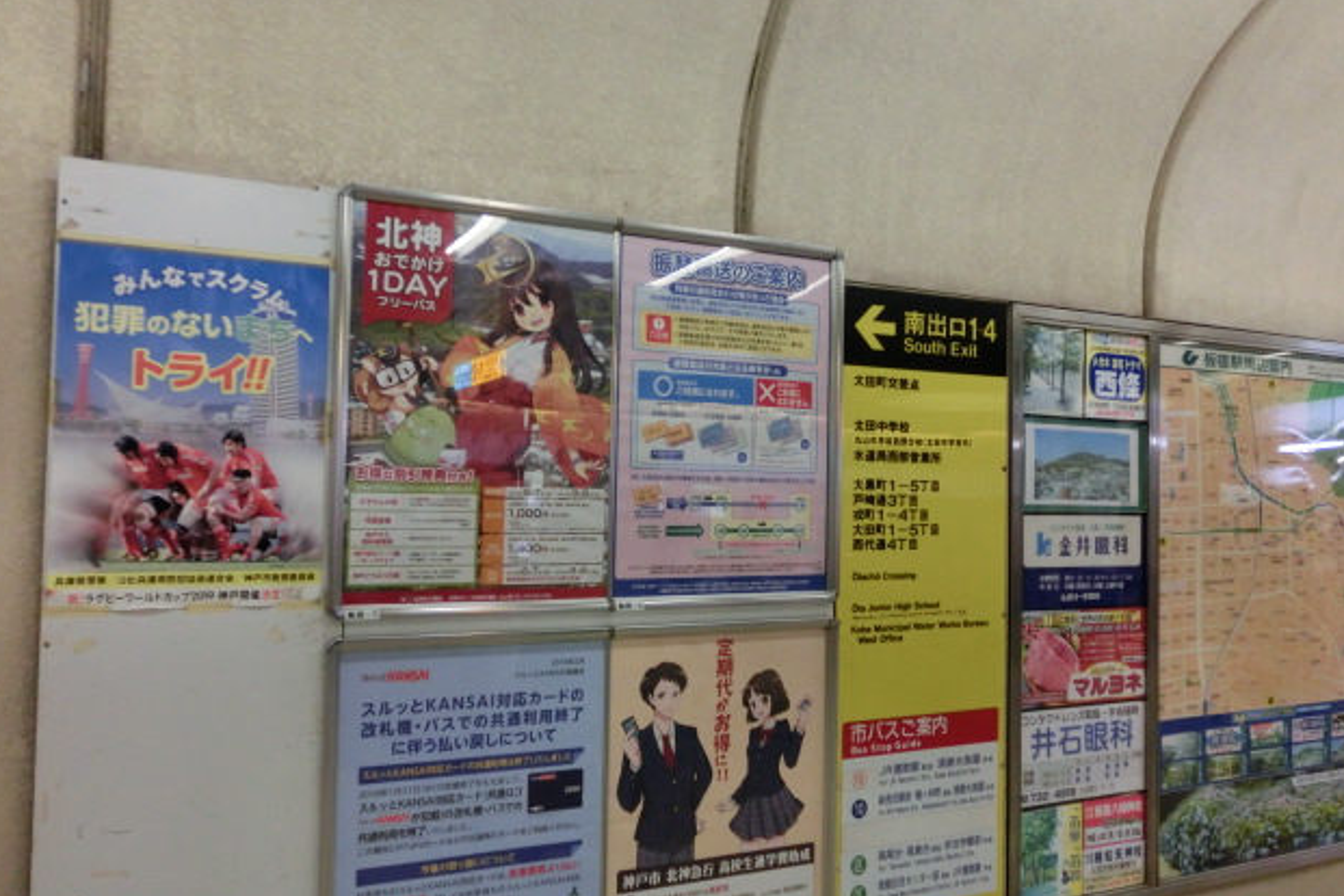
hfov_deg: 61.9
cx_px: 662
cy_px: 454
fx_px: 1120
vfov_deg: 43.6
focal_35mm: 30
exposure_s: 1/125
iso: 400
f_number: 3
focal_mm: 5
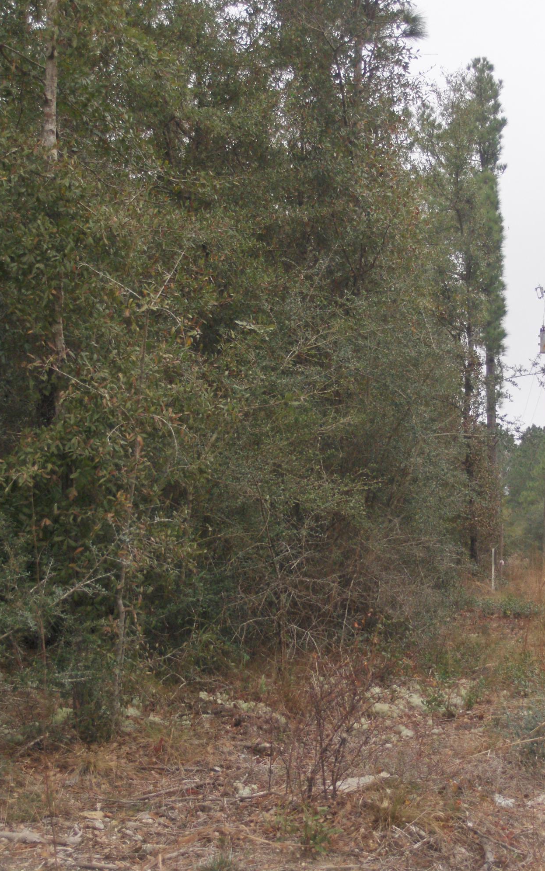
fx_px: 1568
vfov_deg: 31.1
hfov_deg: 19.7
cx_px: 326
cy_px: 434
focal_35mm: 66
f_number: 3.5
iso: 200
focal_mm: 13.2
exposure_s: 1/333
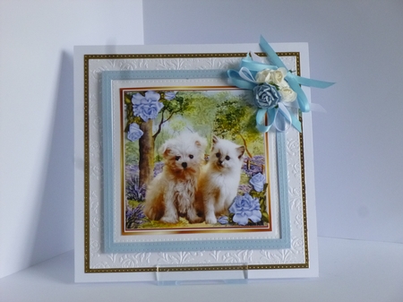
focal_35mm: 80
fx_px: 931
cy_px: 151
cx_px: 202
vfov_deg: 18.4
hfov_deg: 24.4
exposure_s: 1/80
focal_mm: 14.2
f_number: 4.9
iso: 400
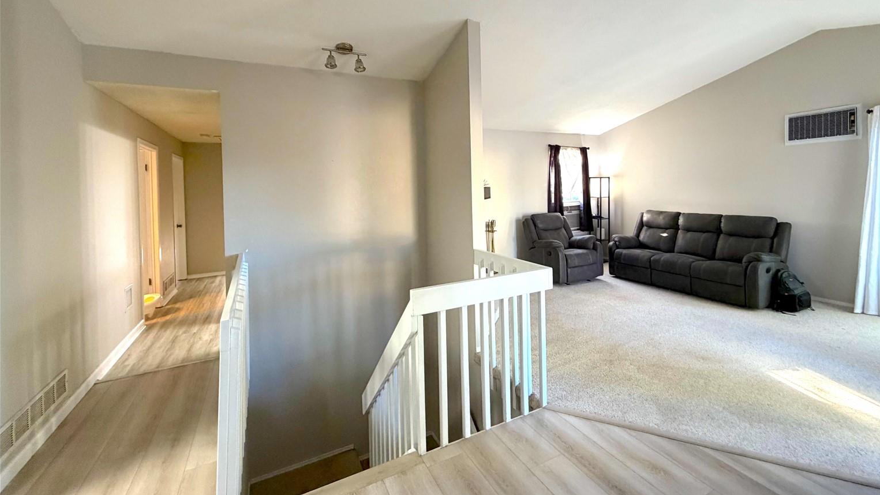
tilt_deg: +0.5
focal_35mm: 16
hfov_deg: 99.3
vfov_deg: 66.2
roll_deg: +2.0
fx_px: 373
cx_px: 461
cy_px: 189
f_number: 2.2
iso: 320
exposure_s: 1/60
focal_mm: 2.22
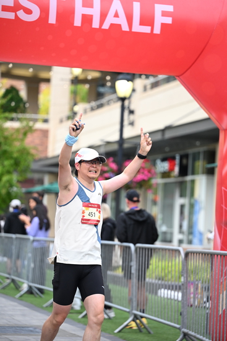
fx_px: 1134
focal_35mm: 120
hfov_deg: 11.4
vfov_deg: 17.1
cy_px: 170
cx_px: 114
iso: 1000
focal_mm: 120
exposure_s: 1/1600
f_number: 2.8
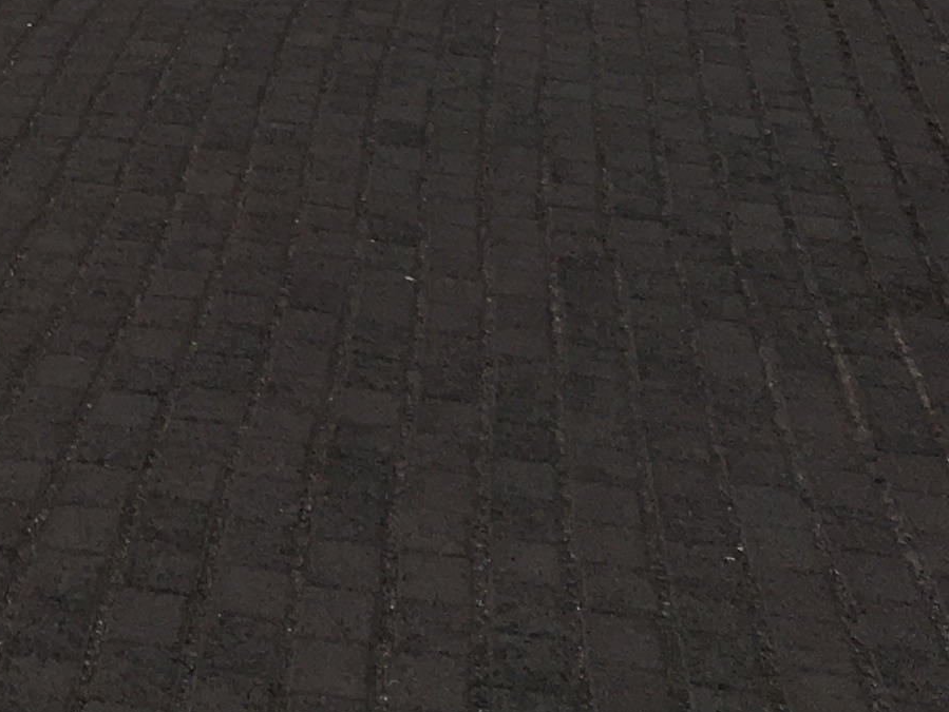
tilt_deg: +4.6
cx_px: -436
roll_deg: -2.0
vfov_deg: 10.2
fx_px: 3565
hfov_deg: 14.3
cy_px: -877
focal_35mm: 130
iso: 25
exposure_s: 1/432
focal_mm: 4.15
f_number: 2.2
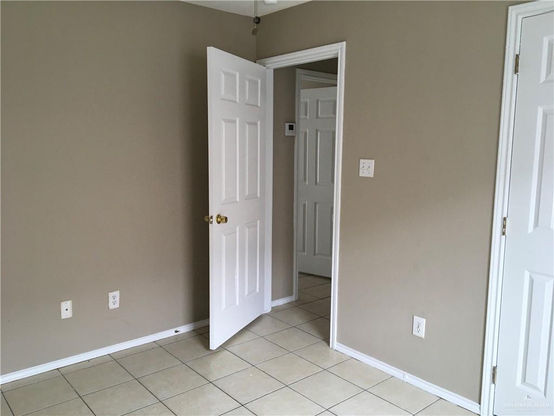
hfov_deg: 61.7
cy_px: 208
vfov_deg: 48.2
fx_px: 464
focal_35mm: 29
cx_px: 277
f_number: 2.2
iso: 80
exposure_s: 1/30
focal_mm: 4.15
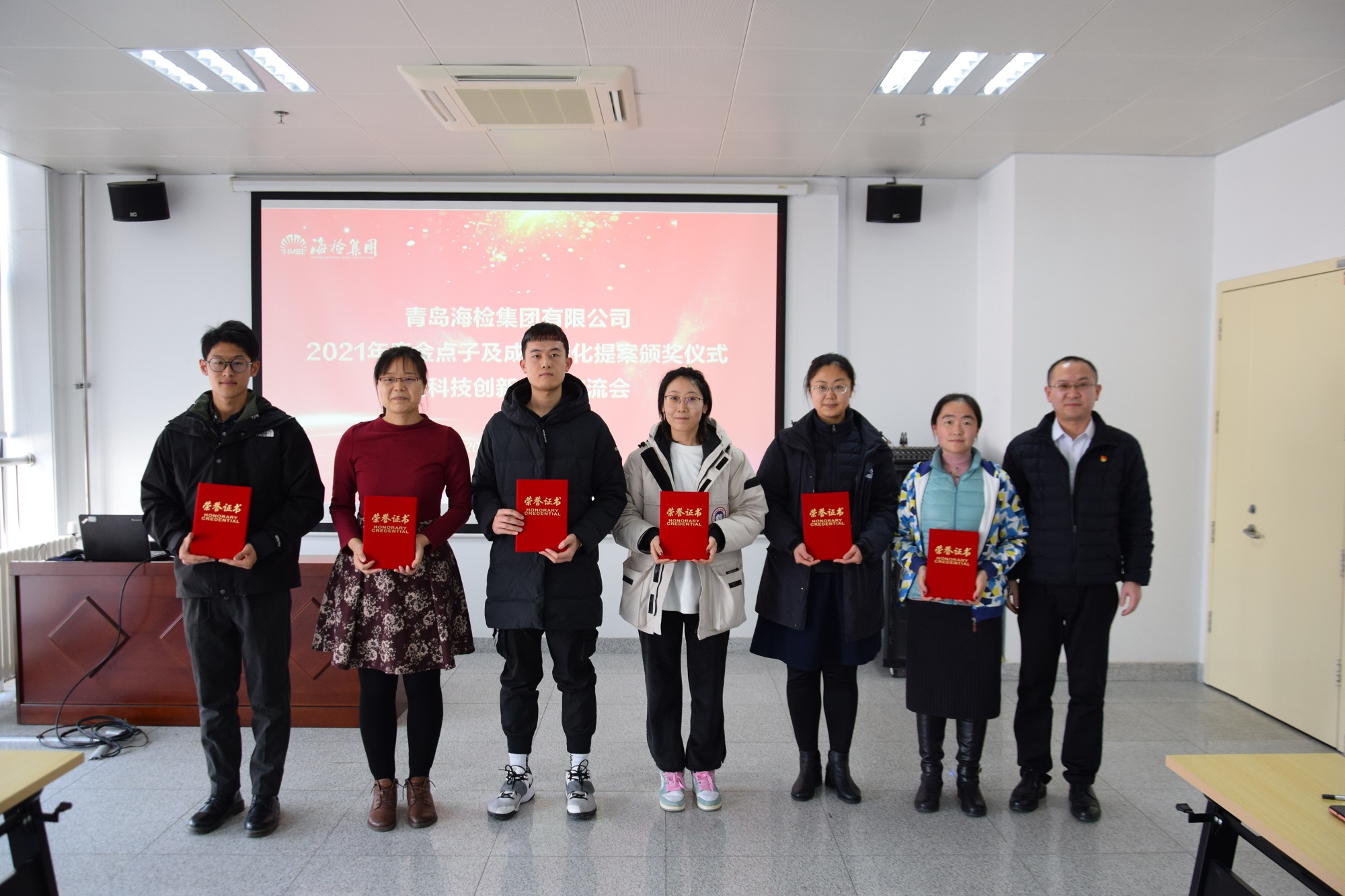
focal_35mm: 27
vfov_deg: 47.9
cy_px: 448
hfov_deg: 67.4
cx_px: 672
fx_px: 1009
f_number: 3.5
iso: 800
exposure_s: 1/60
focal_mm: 18
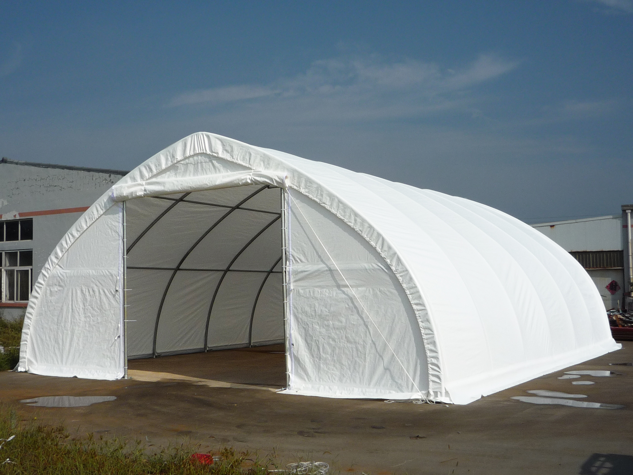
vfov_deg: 33.6
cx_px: 316
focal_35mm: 43
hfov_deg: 43.9
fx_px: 786
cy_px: 238
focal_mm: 5.3
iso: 100
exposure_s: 1/800
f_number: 6.3
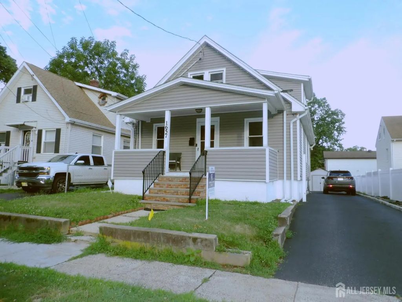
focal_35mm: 24
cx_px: 201
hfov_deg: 71.6
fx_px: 279
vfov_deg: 56.8
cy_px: 151
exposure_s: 1/315
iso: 200
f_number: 3.2
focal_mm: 4.3
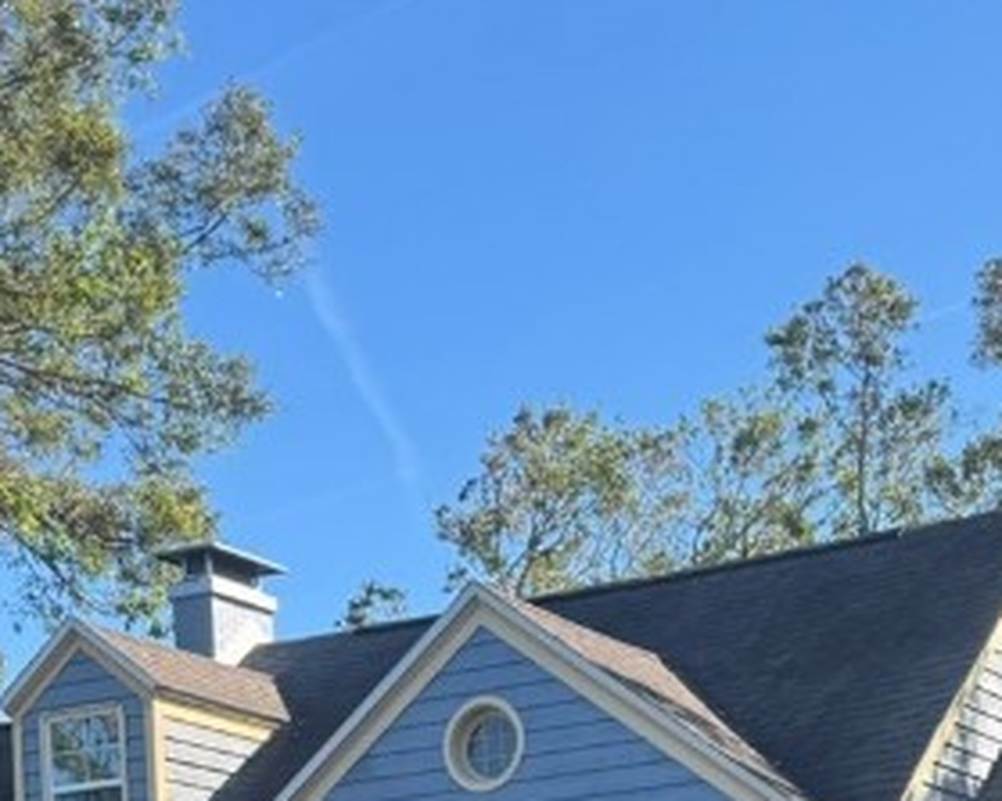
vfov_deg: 15.9
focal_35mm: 86
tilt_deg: -2.4
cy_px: 1307
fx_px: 2549
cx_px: 535
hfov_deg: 22.2
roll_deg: +2.1
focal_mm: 6.76
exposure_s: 1/1215
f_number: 1.78
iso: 80
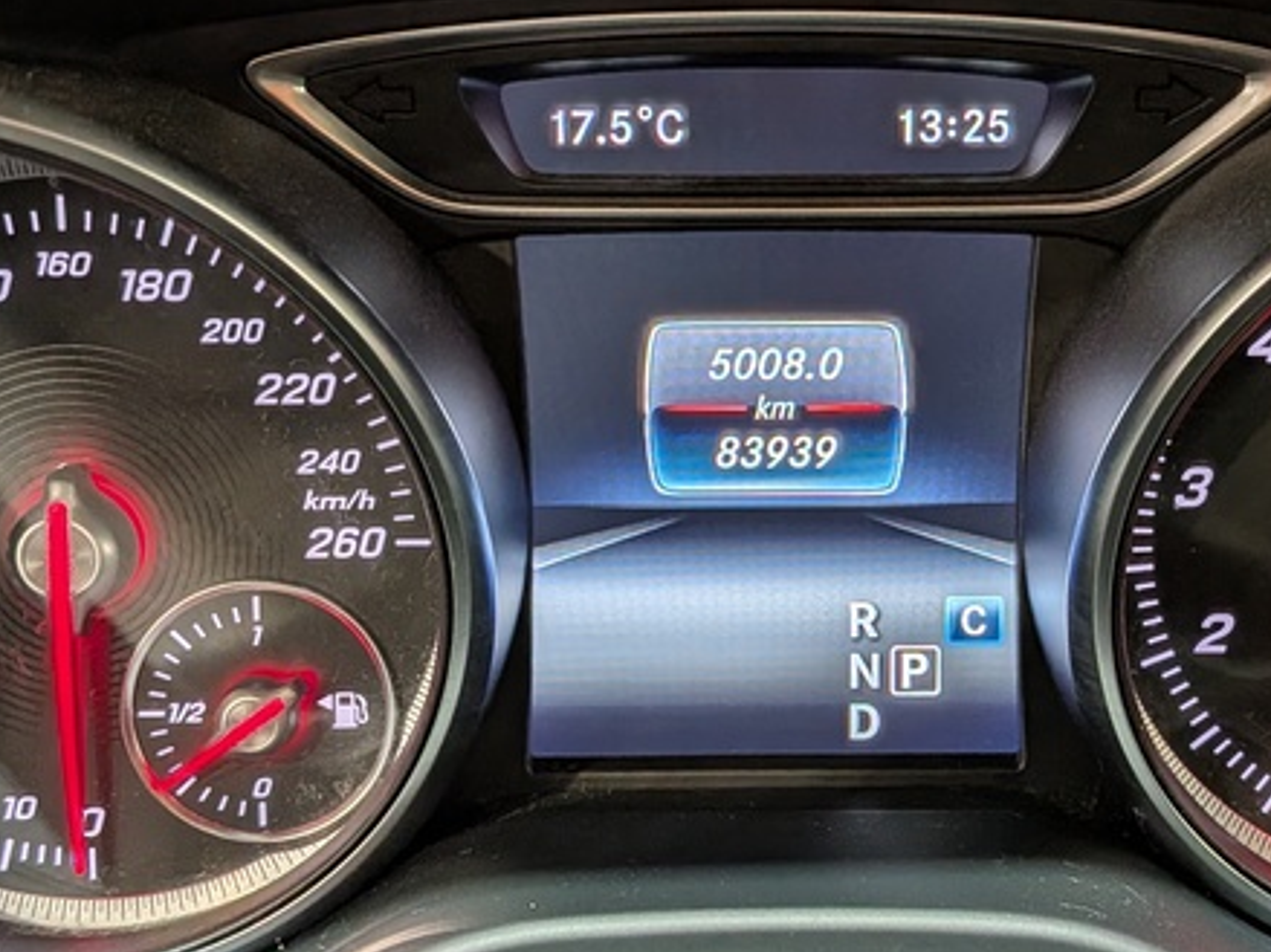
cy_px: 428
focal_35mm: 56
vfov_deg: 26.1
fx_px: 2056
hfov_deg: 34.2
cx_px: 787
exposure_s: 1/120
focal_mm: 4.53
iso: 64
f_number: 1.7
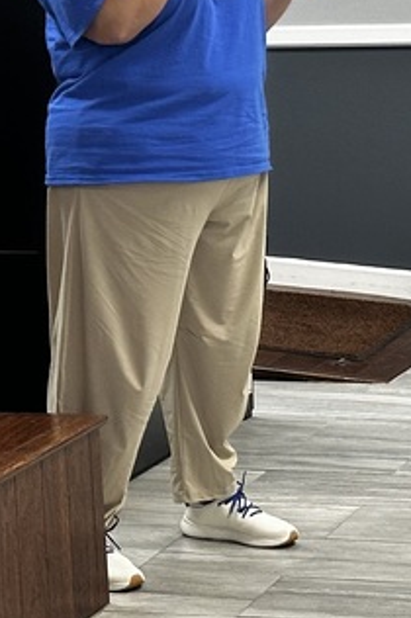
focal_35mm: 162
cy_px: -29
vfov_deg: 12.5
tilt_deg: -2.5
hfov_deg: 8.5
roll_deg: +1.7
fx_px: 2780
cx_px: 166
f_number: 1.78
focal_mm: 6.86
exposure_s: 1/60
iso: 160
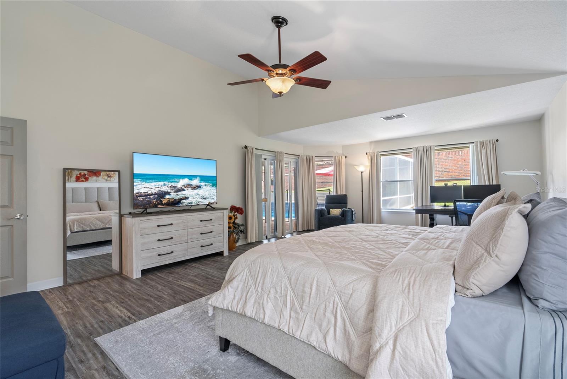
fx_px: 252
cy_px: 190
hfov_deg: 96.7
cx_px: 284
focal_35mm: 16
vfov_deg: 73.8
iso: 400
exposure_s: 1/1.25
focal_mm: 16
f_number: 8
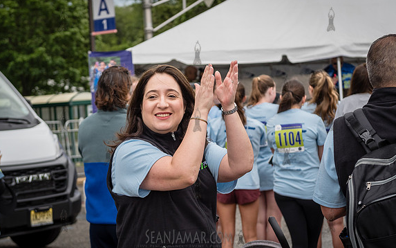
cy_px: 128
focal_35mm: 88
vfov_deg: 14.8
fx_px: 950
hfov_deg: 23.6
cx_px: 190
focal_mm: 58
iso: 400
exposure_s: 1/1250
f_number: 4
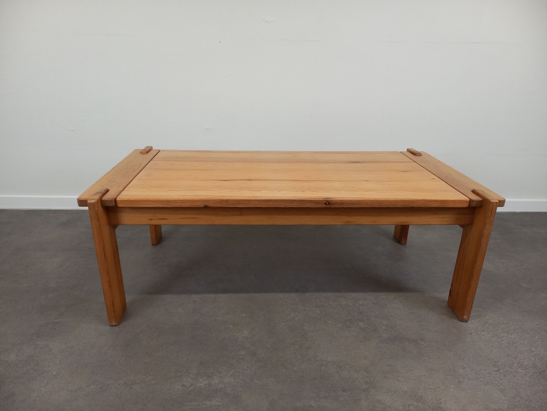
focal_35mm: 25
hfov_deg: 69.4
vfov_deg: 54.9
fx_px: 395
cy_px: 206
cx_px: 274
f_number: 1.8
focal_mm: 4.65
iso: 200
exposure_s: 1/50
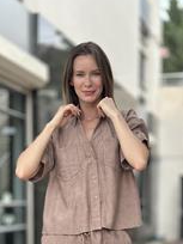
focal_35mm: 97
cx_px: 90
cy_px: 233
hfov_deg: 15.2
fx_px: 684
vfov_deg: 19.7
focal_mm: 6.86
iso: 80
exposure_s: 1/1085
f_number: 1.78
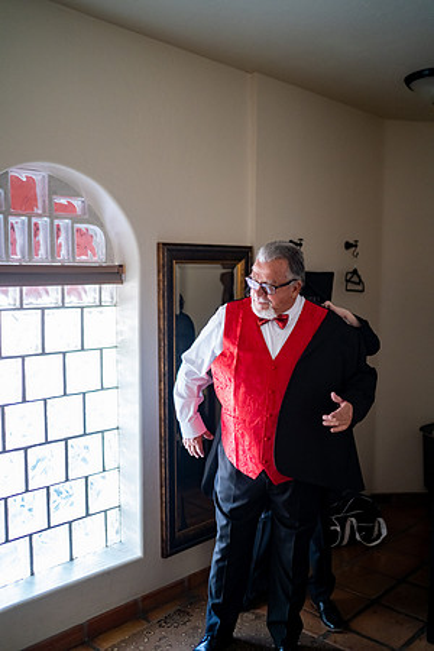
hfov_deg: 37.9
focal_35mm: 35
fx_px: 633
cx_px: 217
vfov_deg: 54.4
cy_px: 326
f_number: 1.4
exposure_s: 1/250
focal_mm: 35
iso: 2000
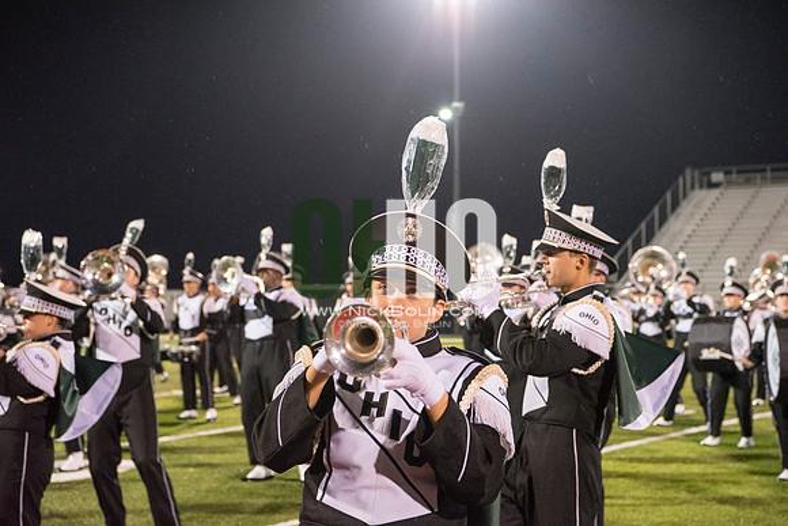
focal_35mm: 70
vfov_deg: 19.5
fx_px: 1533
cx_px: 394
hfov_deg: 28.8
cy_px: 263
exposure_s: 1/320
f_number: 5.6
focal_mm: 70
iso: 5000
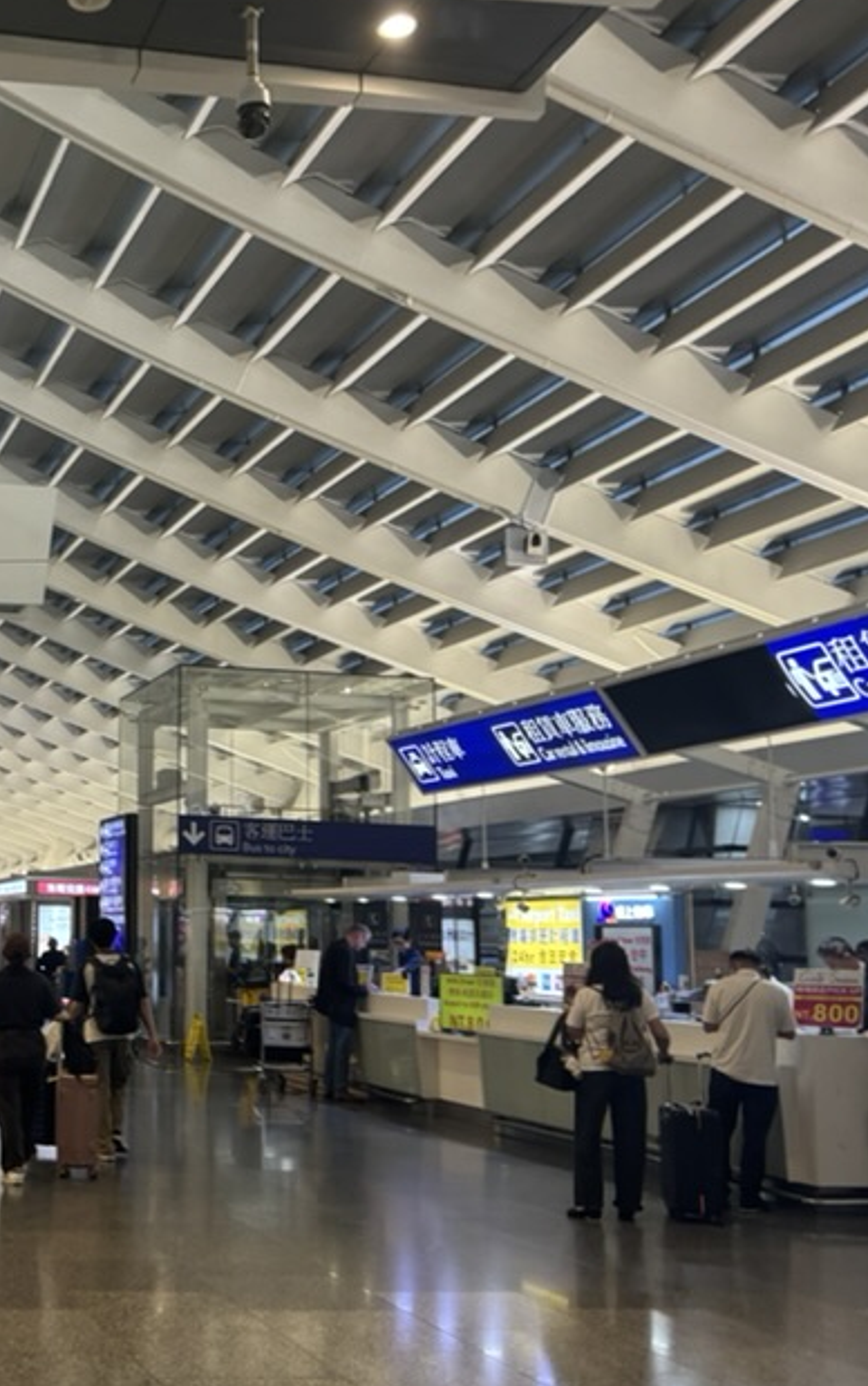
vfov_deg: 47.2
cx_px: -58
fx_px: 1588
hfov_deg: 28.2
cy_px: 718
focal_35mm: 42
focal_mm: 6.76
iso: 125
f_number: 1.78
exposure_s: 1/60
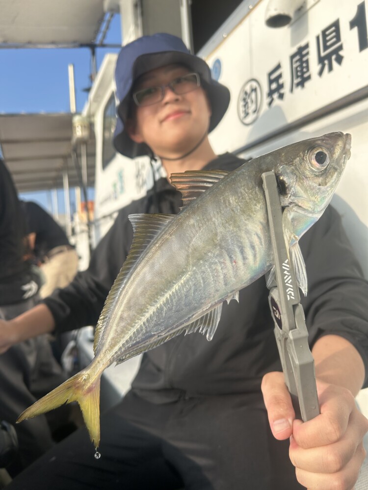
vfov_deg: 67.3
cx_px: 184
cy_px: 245
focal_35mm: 26
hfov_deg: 53.1
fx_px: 369
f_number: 1.5
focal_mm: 5.7
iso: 50
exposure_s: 1/3257
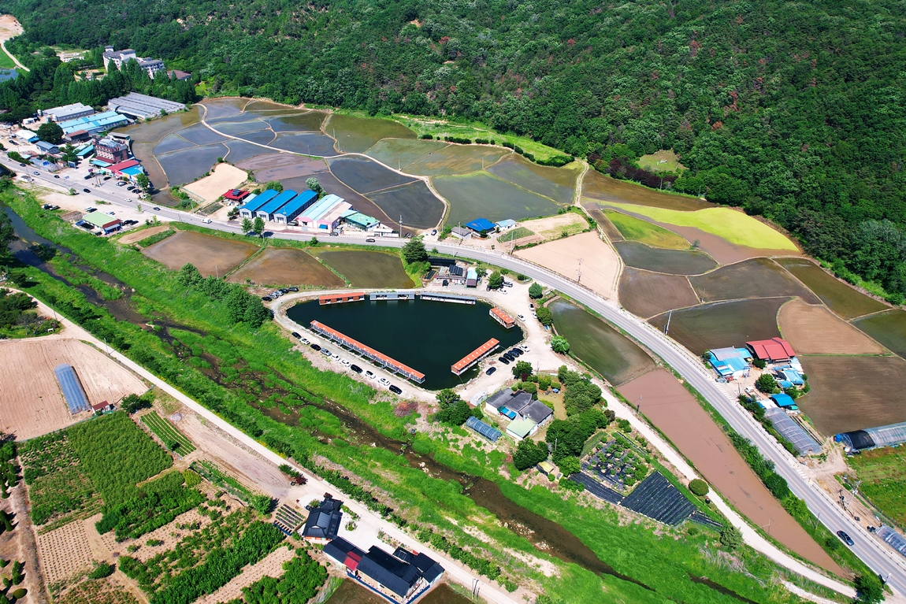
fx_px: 554
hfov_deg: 78.6
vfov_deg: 57.2
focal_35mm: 22
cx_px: 453
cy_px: 302
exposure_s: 1/1600
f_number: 2.8
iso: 110
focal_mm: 8.38
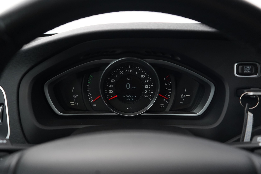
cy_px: 87
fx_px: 210
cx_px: 130
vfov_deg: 45.0
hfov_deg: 63.7
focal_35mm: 29
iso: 2500
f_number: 4
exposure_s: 1/15
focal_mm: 29
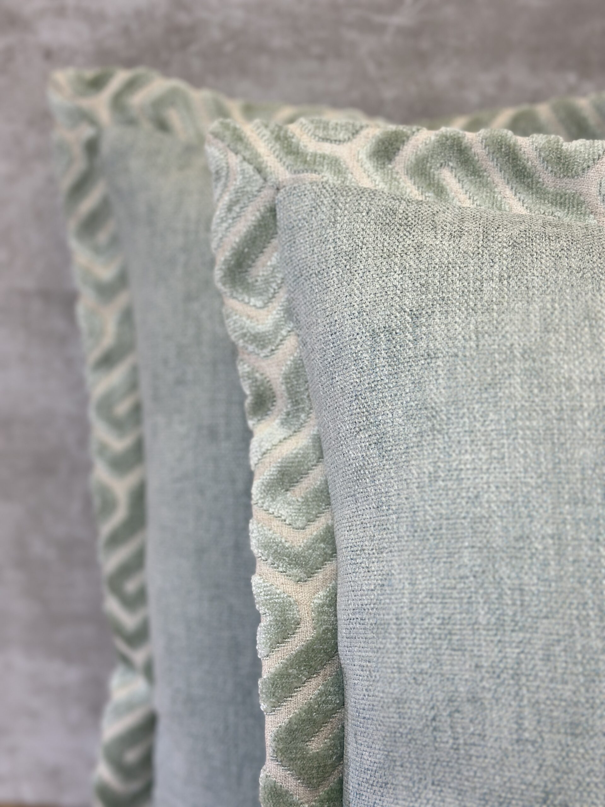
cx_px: 302
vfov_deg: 39.7
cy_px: 404
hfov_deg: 30.3
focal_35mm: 48
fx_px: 1119
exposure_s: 1/268
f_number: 1.78
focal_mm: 6.86
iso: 80
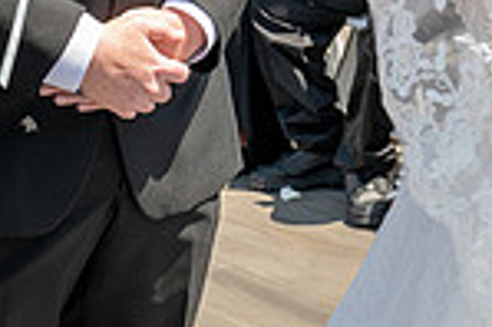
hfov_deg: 12.8
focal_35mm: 160
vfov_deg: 8.3
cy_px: -230
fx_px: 2184
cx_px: 59
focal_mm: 41
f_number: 8
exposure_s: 1/200
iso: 200
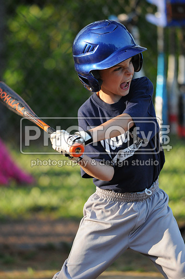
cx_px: 92
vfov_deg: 4.6
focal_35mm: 450
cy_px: 140
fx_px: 3479
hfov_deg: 3.0
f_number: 4
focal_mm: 300
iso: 800
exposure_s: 1/1250
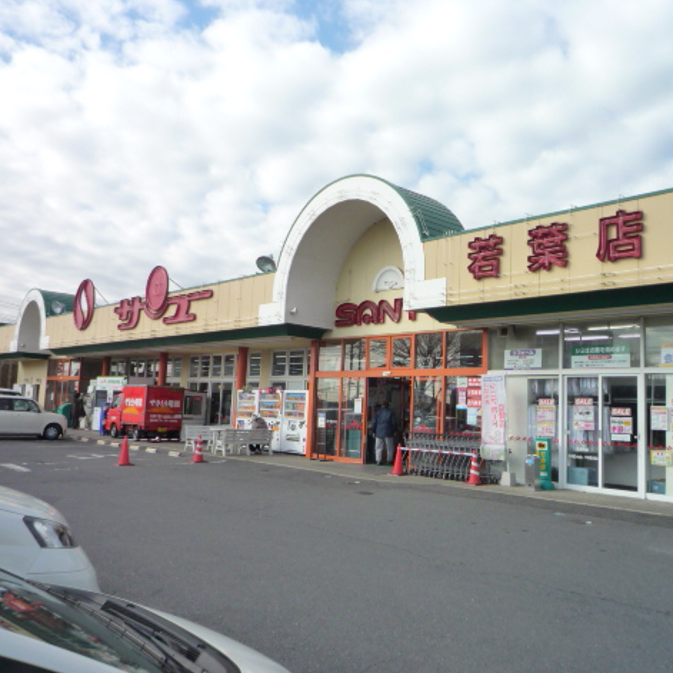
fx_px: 660
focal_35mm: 30
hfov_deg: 54.0
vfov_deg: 54.0
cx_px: 359
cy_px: 337
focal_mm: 4.4
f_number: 4
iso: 160
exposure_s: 1/500
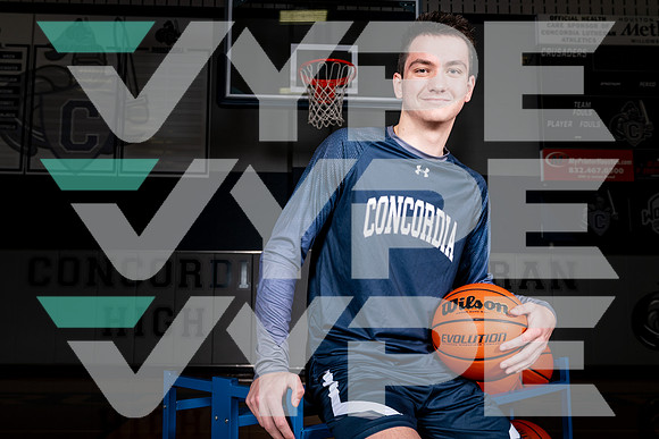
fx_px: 592
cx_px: 310
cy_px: 236
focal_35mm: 32
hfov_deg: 58.1
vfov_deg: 40.7
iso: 160
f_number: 8
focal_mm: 29
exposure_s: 1/125
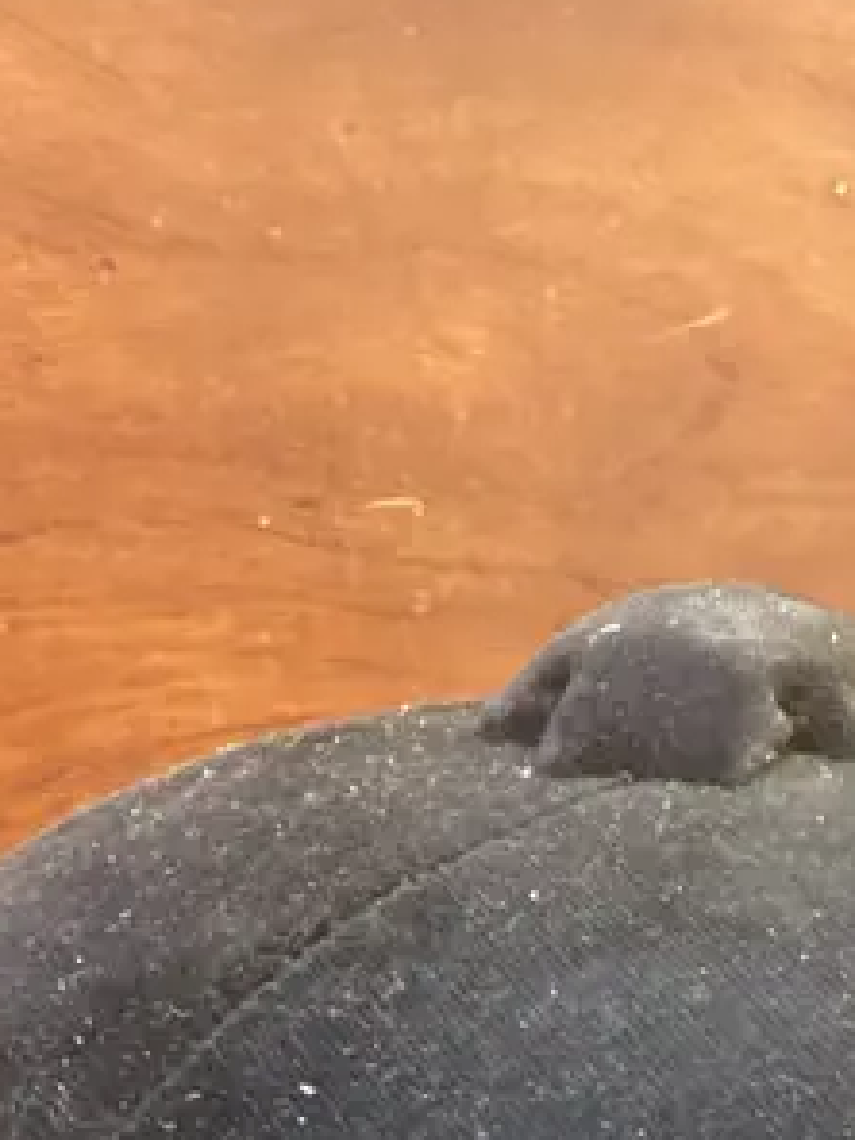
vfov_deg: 18.2
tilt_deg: -29.2
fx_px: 3194
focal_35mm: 97
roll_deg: +0.1
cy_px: 1671
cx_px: 751
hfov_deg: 15.1
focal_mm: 3.99
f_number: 1.8
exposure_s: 1/25
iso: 400
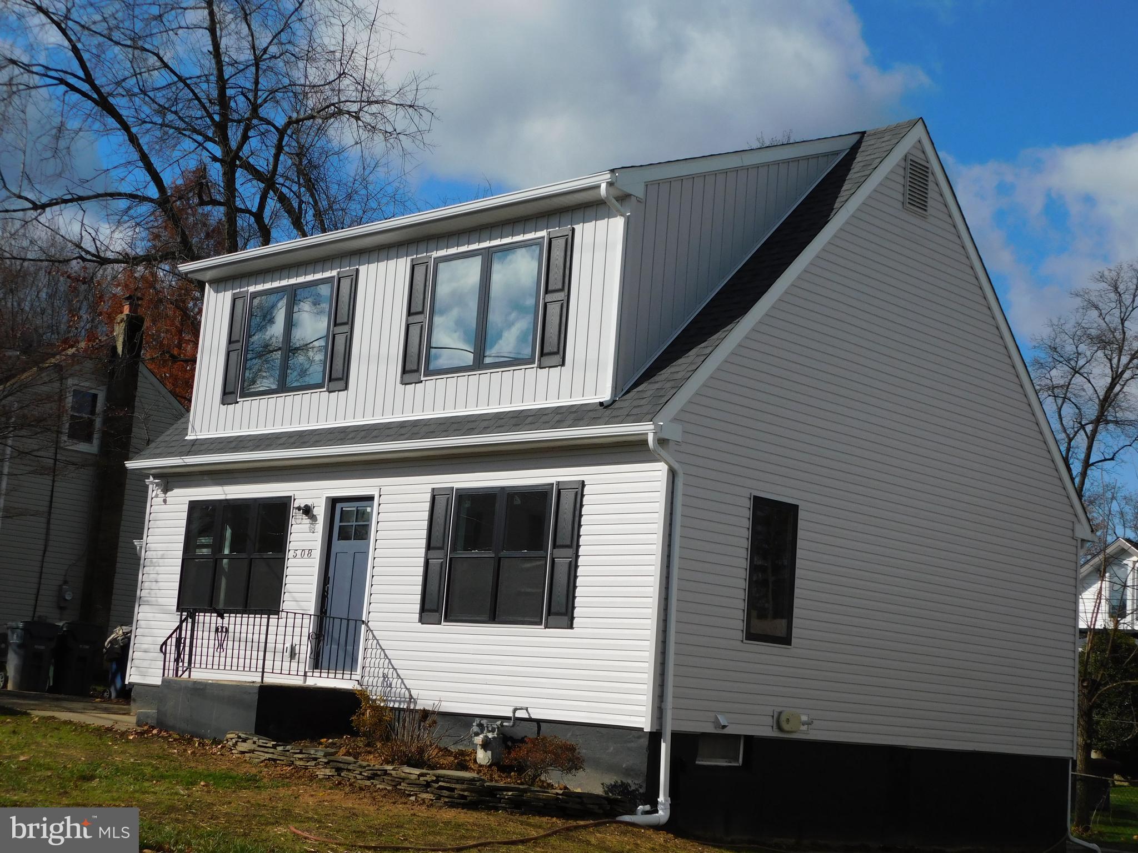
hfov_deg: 37.5
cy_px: 426
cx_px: 569
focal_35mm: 51
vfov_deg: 28.6
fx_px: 1677
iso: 125
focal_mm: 9
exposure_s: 1/500
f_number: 7.6
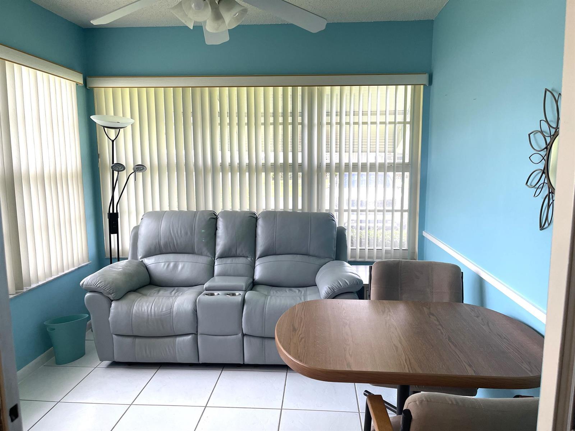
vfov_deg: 54.9
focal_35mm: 25
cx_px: 288
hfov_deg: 69.4
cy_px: 216
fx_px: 415
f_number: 1.6
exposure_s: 1/120
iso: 125
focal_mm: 5.1
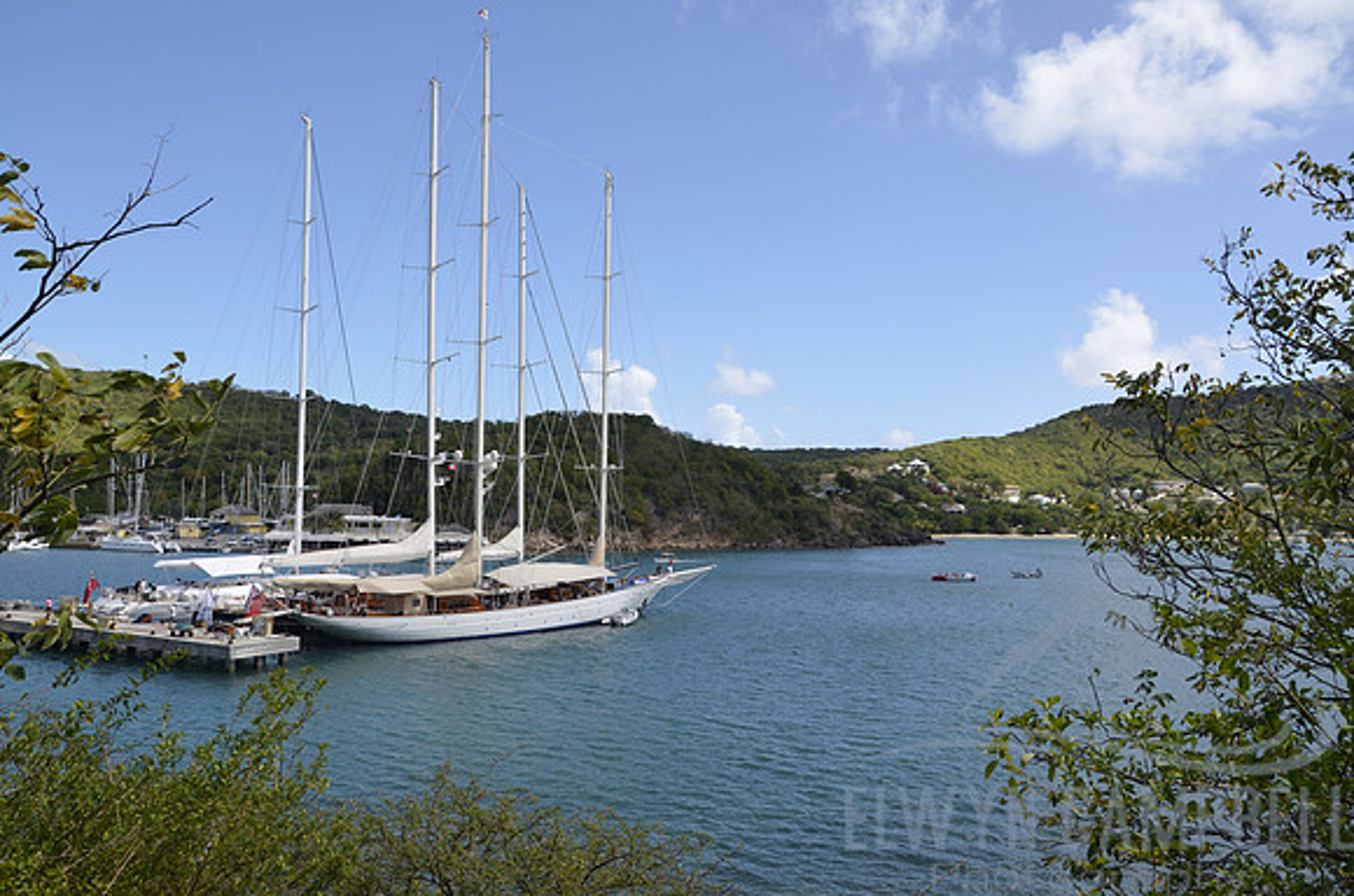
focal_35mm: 27
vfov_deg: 47.7
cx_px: 677
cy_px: 448
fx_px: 1013
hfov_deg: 67.5
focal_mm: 18
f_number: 8
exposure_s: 1/250
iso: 100
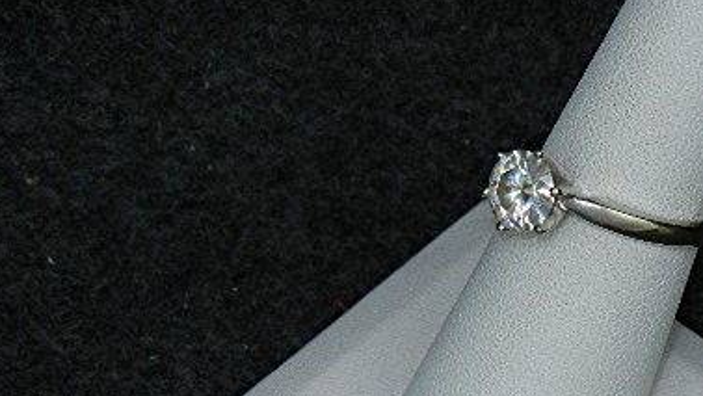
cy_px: 286
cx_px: 582
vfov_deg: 6.5
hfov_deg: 11.4
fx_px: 3506
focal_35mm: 188
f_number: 4.5
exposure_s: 1/30
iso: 349
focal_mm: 18.3
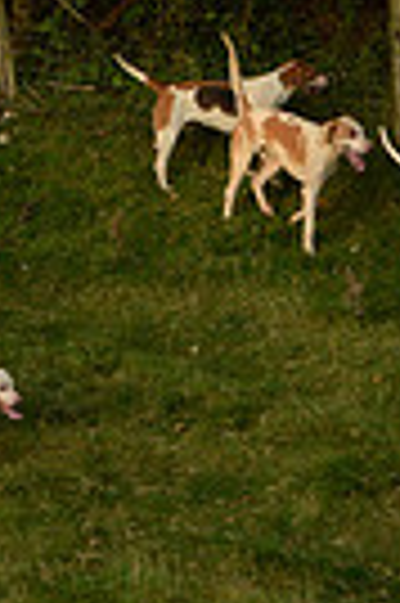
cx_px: -849
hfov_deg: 2.2
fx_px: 10142
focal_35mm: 607
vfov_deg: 3.4
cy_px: -117
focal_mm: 140
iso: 2500
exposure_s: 1/1000
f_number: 6.3
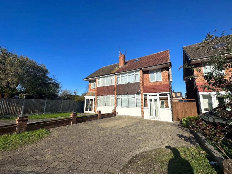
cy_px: 87
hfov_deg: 102.1
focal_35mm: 14
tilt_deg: +10.1
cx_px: 116
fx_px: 94
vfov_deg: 85.7
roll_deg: +0.1
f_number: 2.2
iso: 50
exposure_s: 1/4464
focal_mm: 2.22
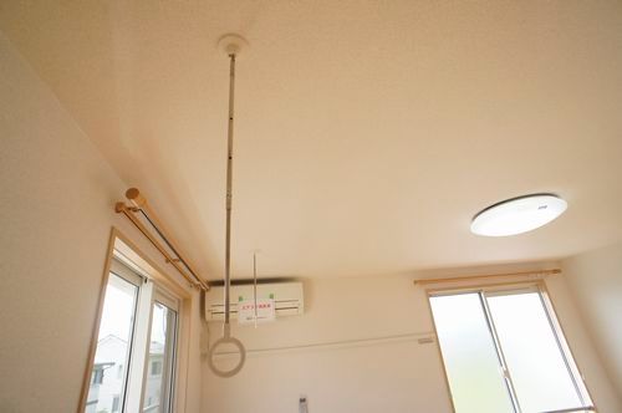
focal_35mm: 24
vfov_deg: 53.0
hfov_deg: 73.8
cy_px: 206
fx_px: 414
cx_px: 311
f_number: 5.6
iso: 200
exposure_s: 1/100
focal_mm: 16
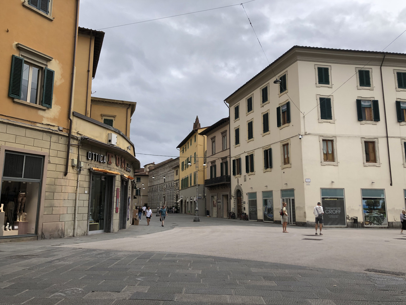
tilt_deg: +9.4
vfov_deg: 49.7
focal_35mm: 28
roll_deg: +0.7
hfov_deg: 63.4
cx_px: 203
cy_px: 152
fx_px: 328
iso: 20
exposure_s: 1/1033
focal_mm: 4
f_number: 1.8
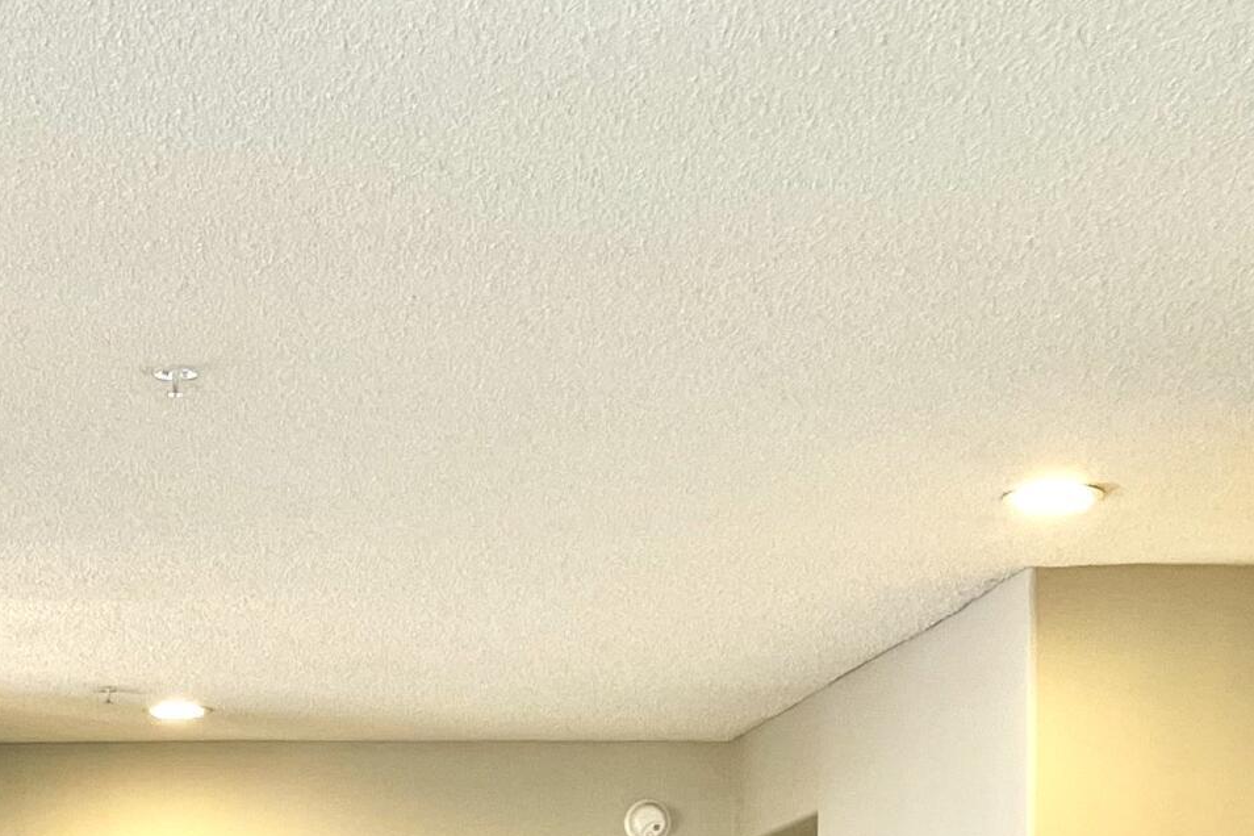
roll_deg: +0.8
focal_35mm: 85
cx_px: 177
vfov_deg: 14.7
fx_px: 2961
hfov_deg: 23.4
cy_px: 1320
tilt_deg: -3.0
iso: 100
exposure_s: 1/120
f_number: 1.6
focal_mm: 5.1
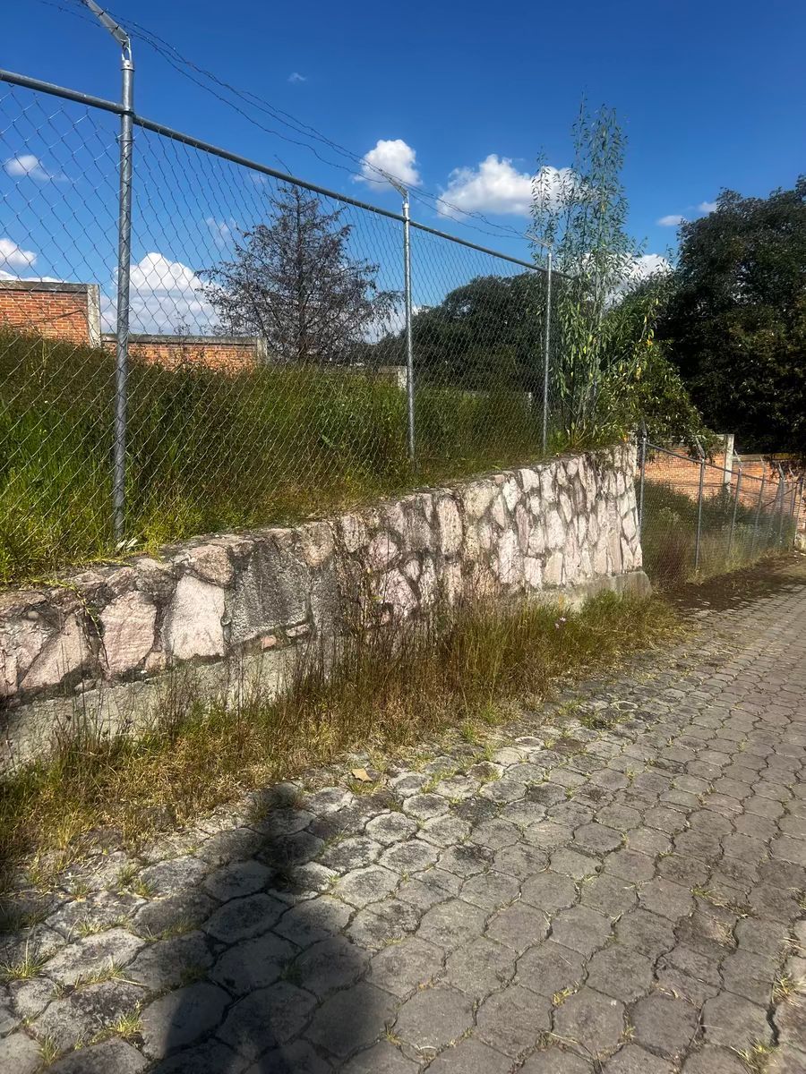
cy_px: 537
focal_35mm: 26
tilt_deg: -6.6
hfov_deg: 53.1
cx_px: 403
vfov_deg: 67.3
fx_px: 807
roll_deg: -1.2
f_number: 1.5
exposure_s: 1/4444
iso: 50
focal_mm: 5.7
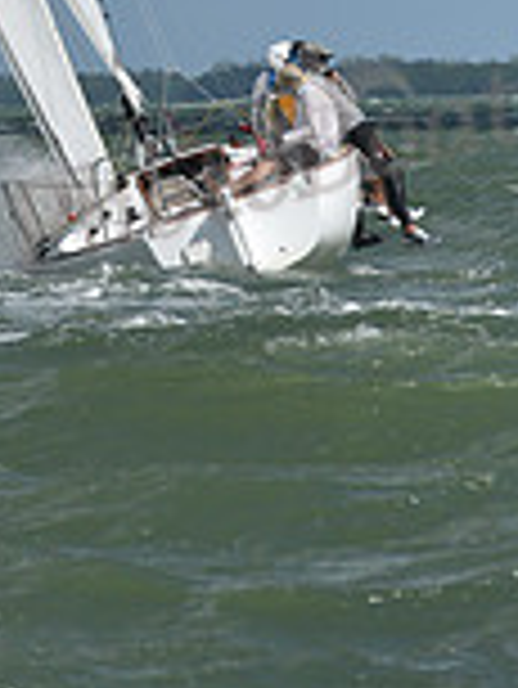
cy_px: -468
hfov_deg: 2.0
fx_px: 14505
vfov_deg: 2.7
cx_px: -223
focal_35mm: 728
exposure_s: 1/2000
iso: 250
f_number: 8
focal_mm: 200
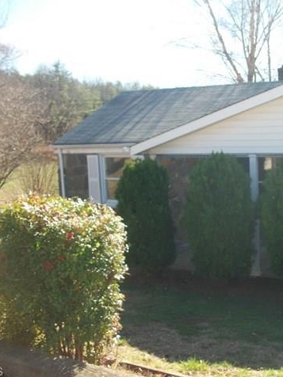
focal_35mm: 43
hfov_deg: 33.2
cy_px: 189
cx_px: 200
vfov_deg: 43.9
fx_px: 469
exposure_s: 1/400
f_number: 2.9
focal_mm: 5.7
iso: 80
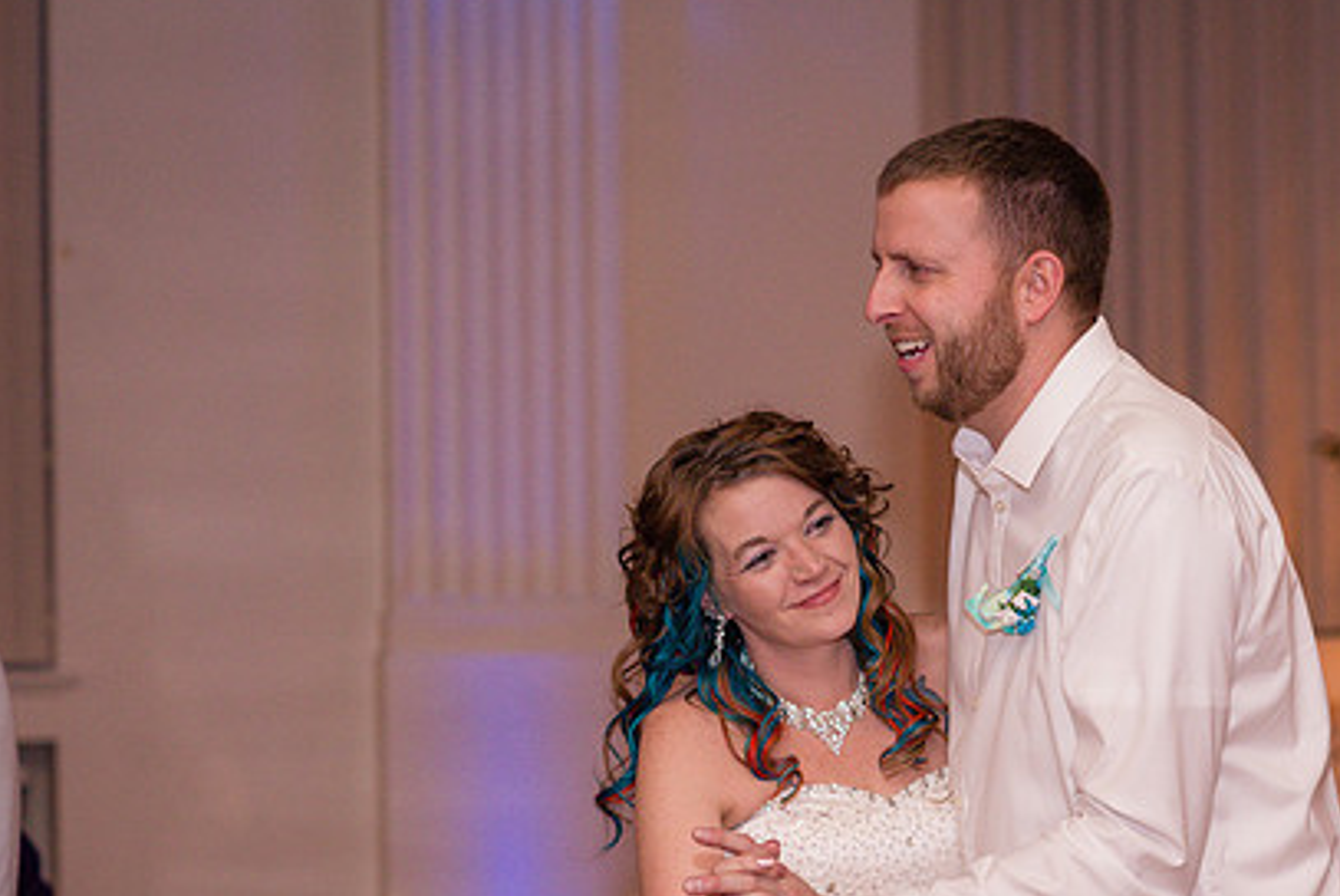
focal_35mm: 121
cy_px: 614
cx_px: 863
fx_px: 4507
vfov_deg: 11.3
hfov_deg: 16.9
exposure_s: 1/125
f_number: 3.2
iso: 640
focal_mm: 85
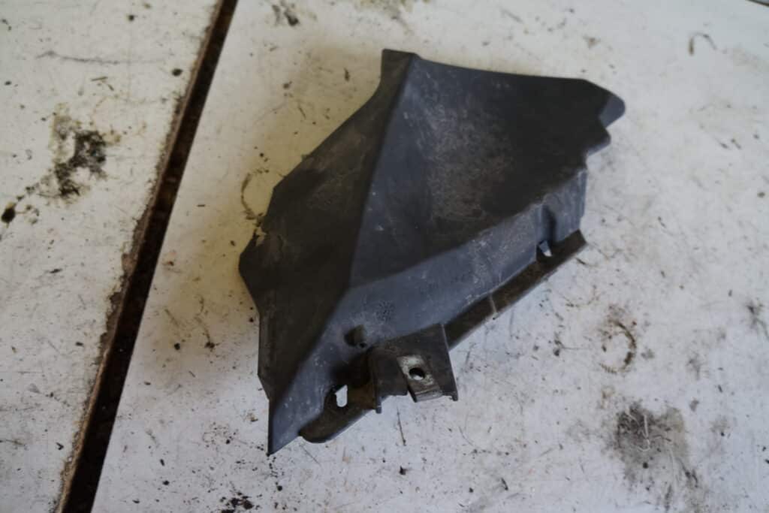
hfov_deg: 67.4
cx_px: 384
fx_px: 577
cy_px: 256
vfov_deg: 47.9
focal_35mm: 27
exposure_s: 1/60
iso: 800
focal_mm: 18
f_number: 4
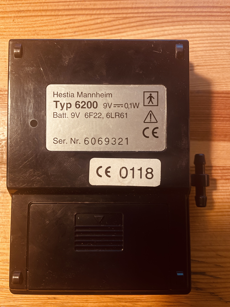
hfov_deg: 53.1
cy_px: 154
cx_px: 115
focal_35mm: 26
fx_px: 230
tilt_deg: -84.6
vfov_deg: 67.3
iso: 320
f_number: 1.6
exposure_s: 1/50
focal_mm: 4.2
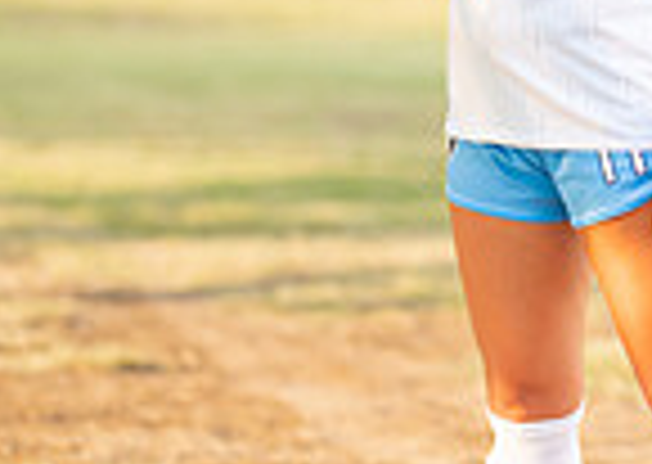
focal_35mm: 234
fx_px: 4325
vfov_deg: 6.1
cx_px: 610
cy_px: 99
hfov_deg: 8.6
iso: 100
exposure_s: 1/1600
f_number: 1.2
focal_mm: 50
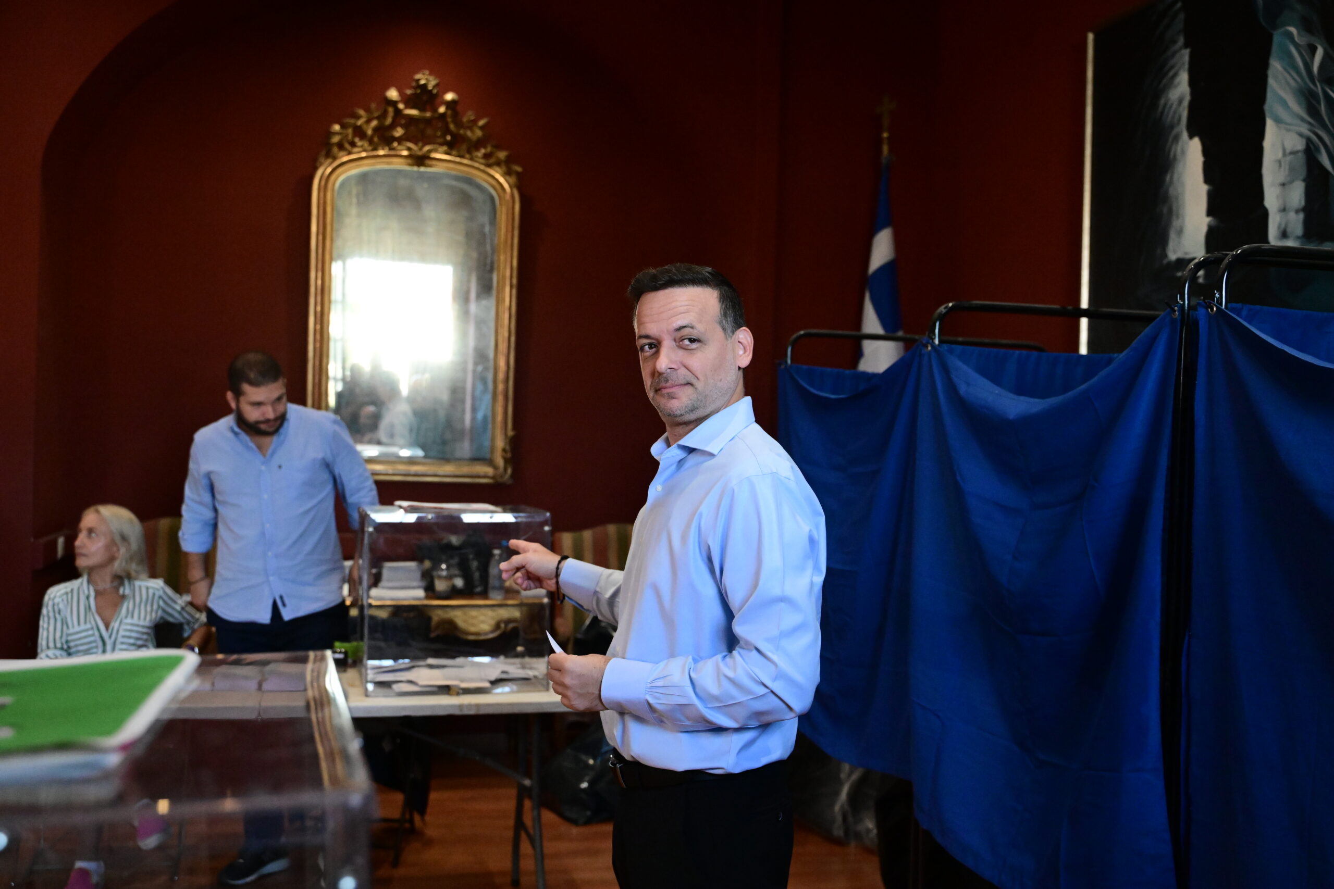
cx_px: 667
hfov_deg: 51.9
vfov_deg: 35.9
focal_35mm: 37
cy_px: 444
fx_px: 1371
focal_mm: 37
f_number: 3.5
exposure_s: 1/800
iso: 8000
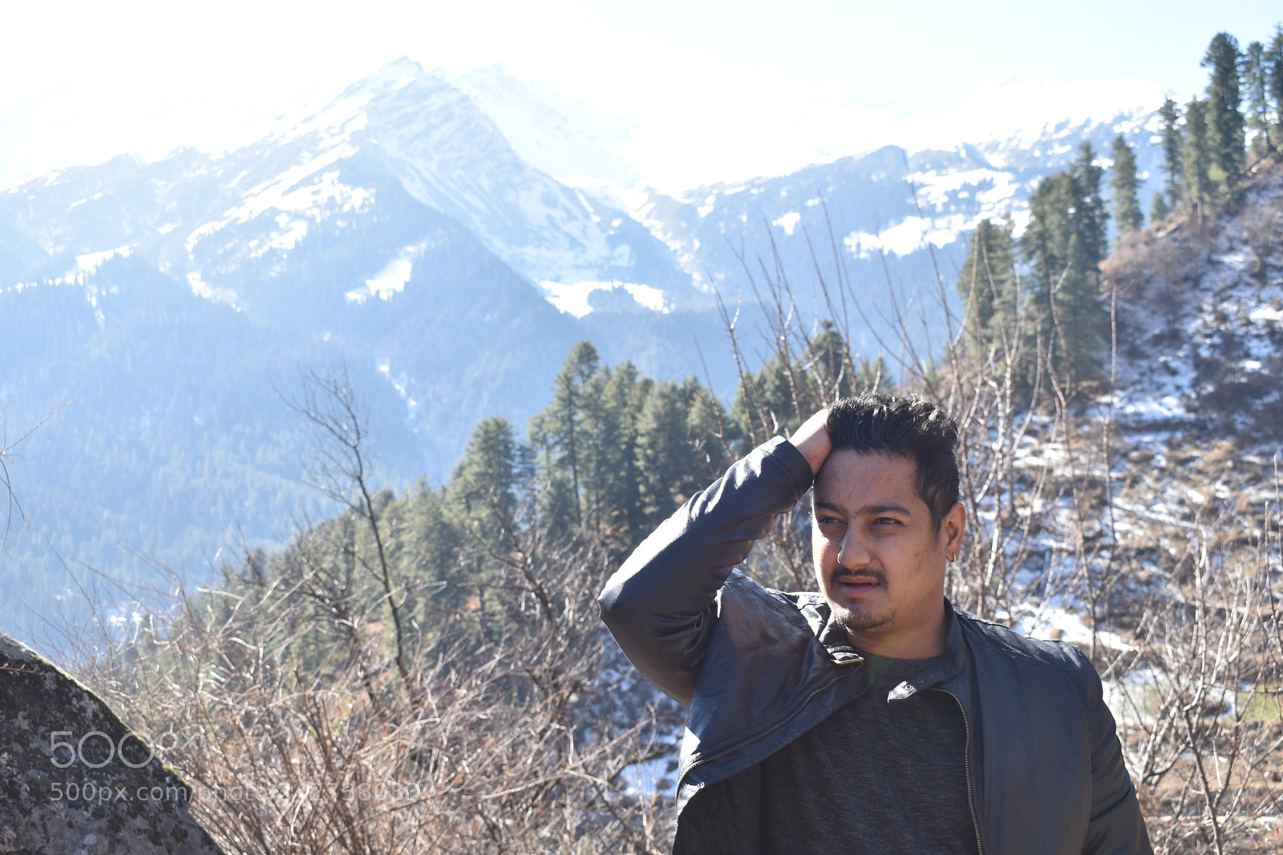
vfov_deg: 29.9
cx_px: 642
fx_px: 1603
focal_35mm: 45
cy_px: 428
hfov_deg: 43.6
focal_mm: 30
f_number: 7.1
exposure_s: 1/250
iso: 200
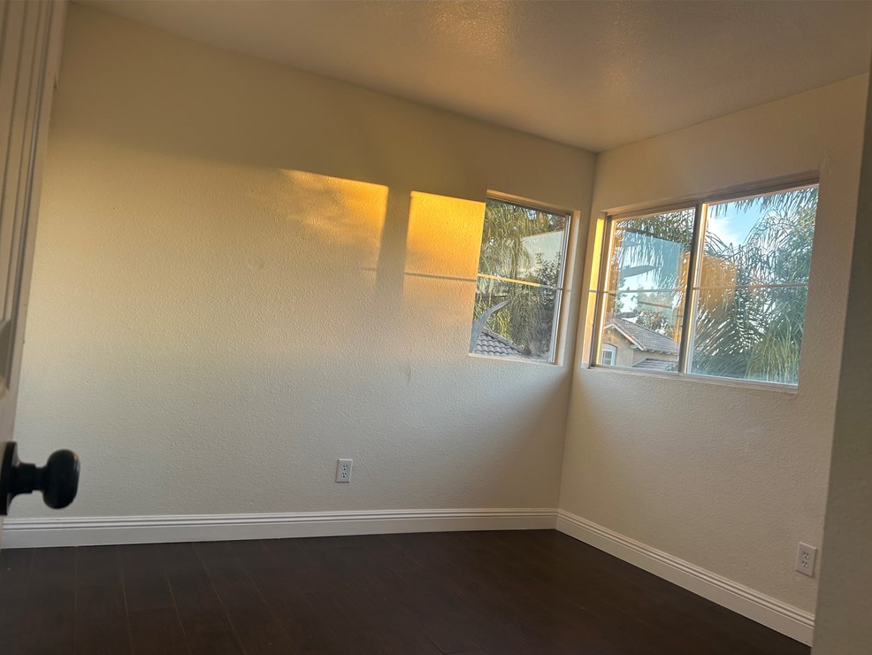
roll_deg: -6.3
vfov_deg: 51.4
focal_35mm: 27
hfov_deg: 65.3
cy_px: 339
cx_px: 436
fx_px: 680
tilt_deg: +0.3
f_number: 1.5
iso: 64
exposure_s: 1/121
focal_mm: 5.7
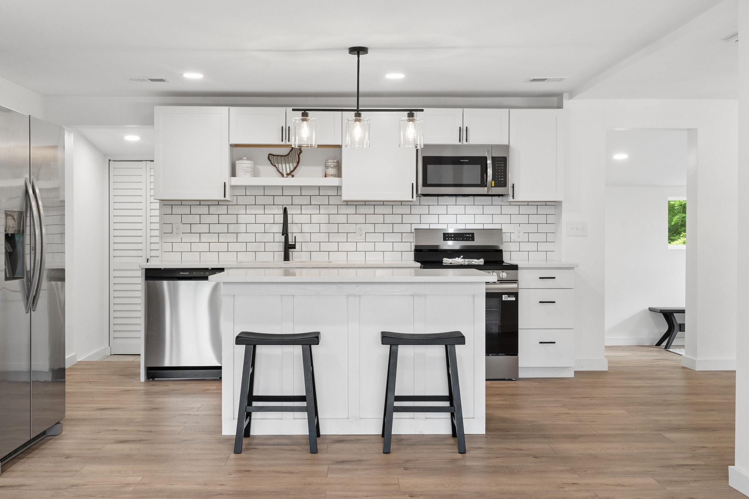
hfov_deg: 49.5
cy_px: 230
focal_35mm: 39
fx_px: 811
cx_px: 362
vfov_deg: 34.2
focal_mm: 35
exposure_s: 1/4
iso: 400
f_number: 9
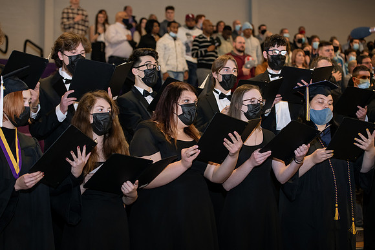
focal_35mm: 70
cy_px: 125
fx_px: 729
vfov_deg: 19.5
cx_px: 188
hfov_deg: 28.8
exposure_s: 1/200
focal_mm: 70
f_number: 3.5
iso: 1600
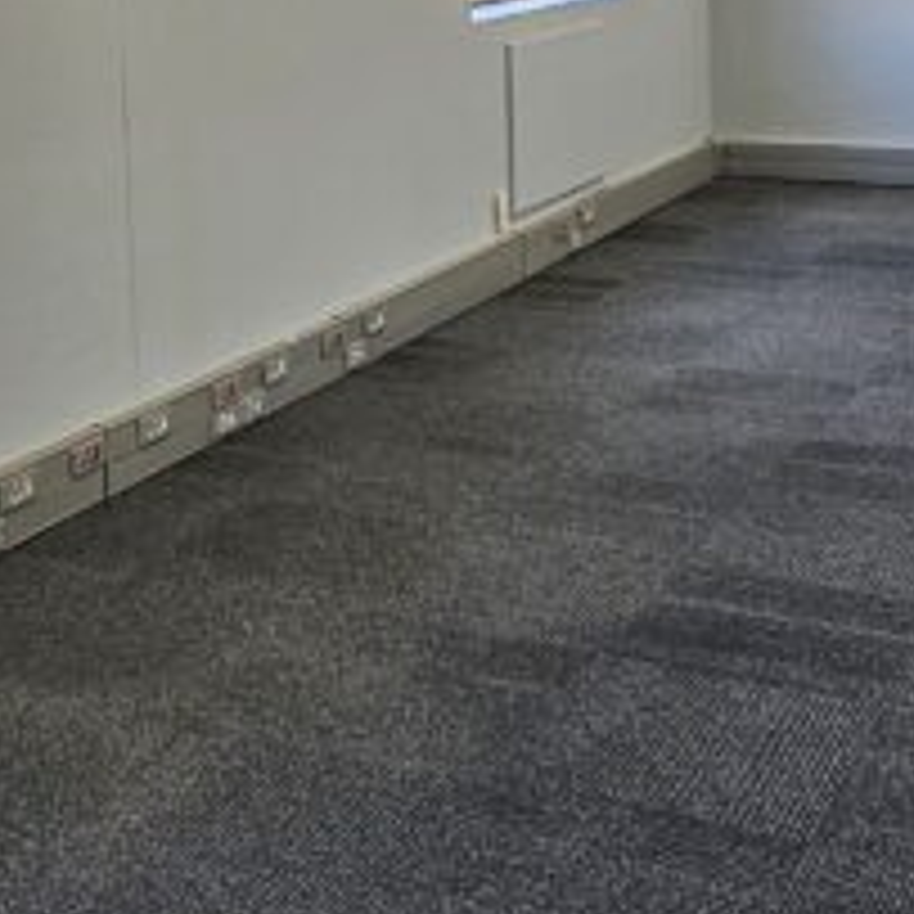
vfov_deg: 28.1
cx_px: 243
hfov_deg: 29.2
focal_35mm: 58
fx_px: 1733
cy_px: 45
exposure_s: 1/50
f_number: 2.2
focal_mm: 2.2
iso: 50
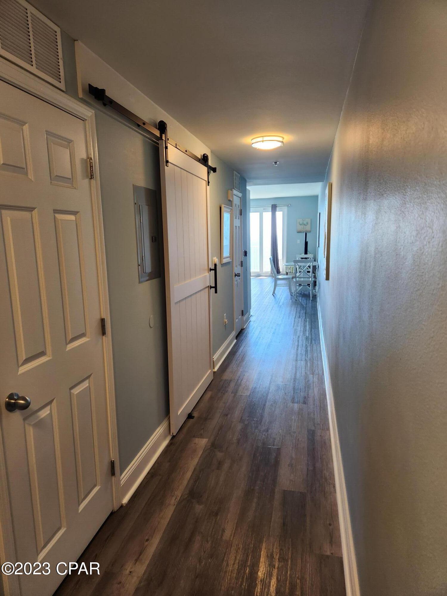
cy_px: 298
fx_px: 396
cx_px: 224
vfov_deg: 73.9
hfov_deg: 58.9
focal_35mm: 23
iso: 160
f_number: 1.8
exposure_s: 1/120
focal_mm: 5.4
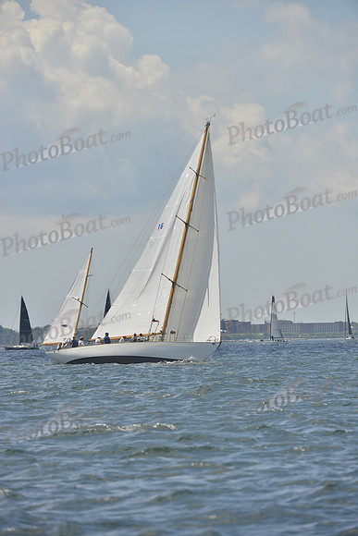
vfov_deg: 7.1
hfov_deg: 4.7
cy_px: 268
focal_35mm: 290
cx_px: 179
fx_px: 4323
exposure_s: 1/1250
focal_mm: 290
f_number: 8
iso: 280
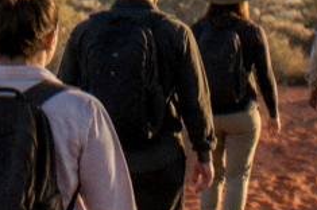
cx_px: 471
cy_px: 48
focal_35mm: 149
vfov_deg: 9.2
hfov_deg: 13.1
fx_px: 1310
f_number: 9
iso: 500
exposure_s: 1/400
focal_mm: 35
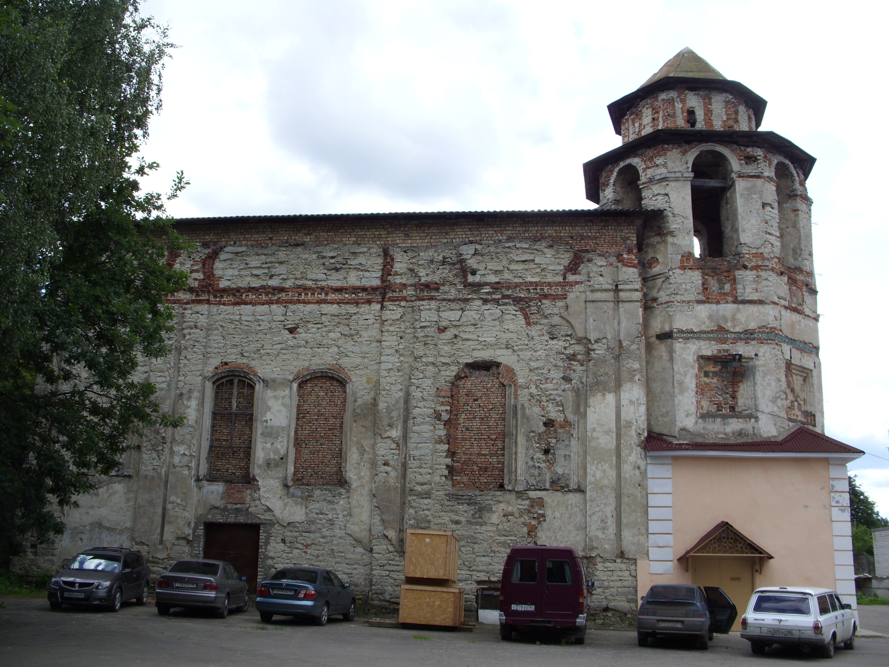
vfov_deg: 37.7
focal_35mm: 38
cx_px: 444
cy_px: 334
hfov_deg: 49.0
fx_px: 976
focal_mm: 6.3
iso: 50
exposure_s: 1/228
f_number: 4.9
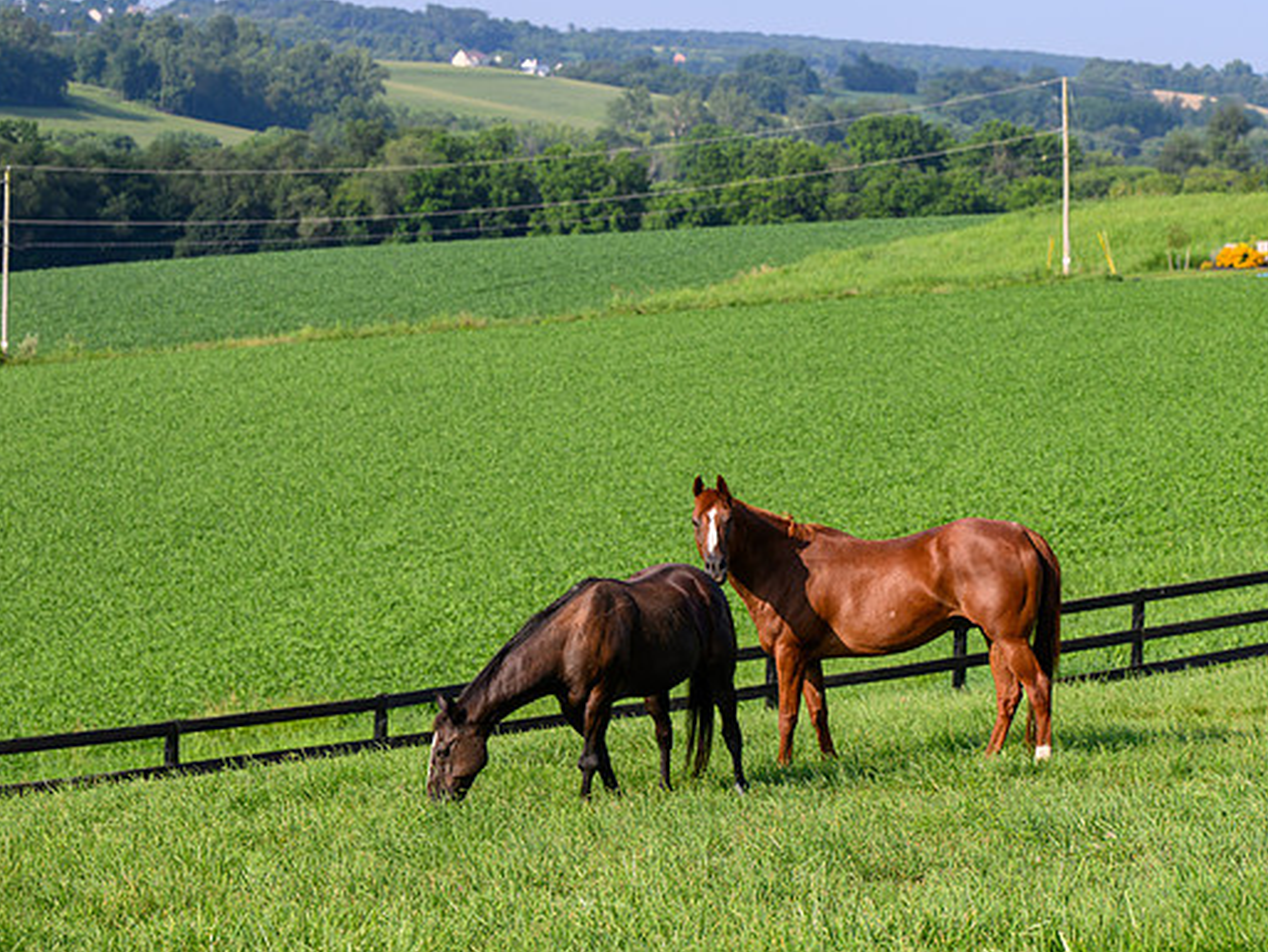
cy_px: 360
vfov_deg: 9.9
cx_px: 814
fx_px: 5496
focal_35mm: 150
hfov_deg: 13.1
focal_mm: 110
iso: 100
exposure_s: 1/400
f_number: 5.6
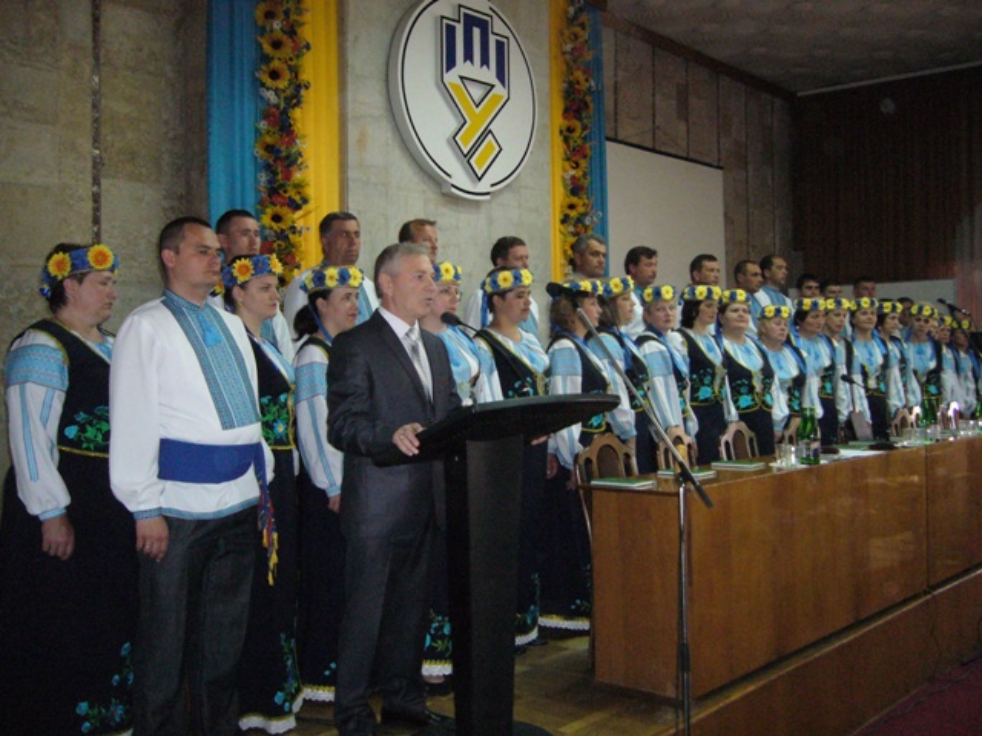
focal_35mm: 35
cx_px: 491
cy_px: 368
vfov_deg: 40.7
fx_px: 993
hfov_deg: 52.6
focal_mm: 5.8
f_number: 2.8
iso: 400
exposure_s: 1/30
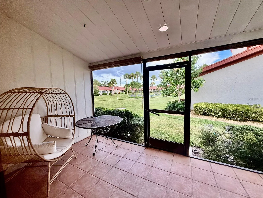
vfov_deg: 85.7
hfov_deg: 102.1
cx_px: 132
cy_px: 99
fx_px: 106
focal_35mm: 14
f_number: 2.2
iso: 100
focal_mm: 2.22
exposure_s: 1/99
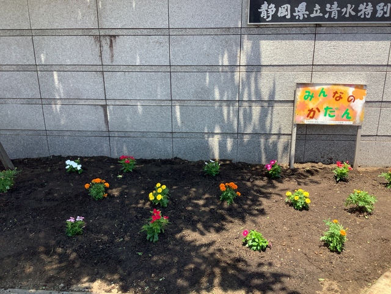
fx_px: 350
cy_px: 147
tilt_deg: -19.3
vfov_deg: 45.4
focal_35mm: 31
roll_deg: +1.6
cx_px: 196
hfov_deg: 58.4
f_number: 2.4
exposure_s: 1/867
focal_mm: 3.3
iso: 25
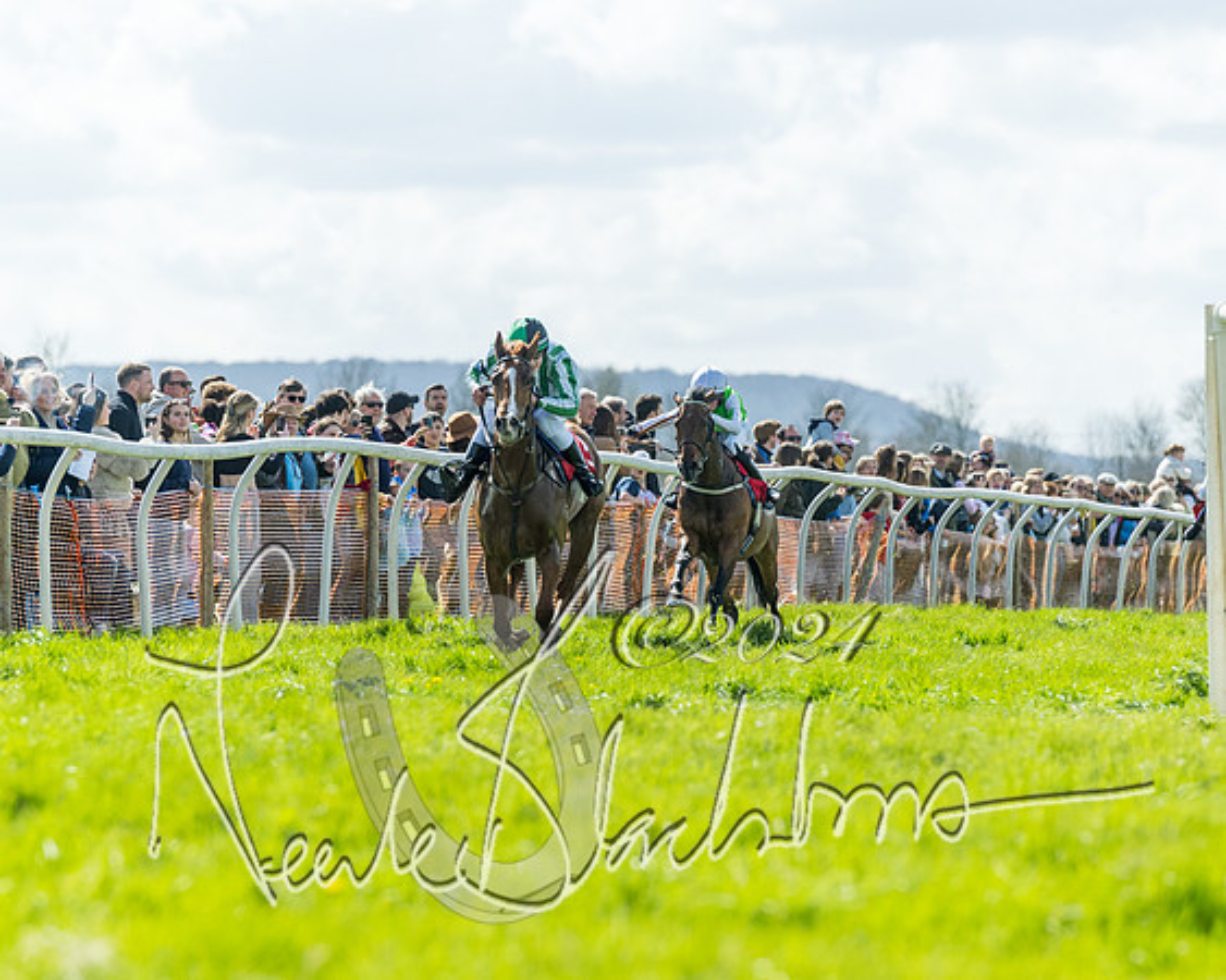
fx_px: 10808
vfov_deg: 5.2
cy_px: 534
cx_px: 638
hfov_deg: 6.5
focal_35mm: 298
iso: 400
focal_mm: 195
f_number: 4
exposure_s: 1/4000
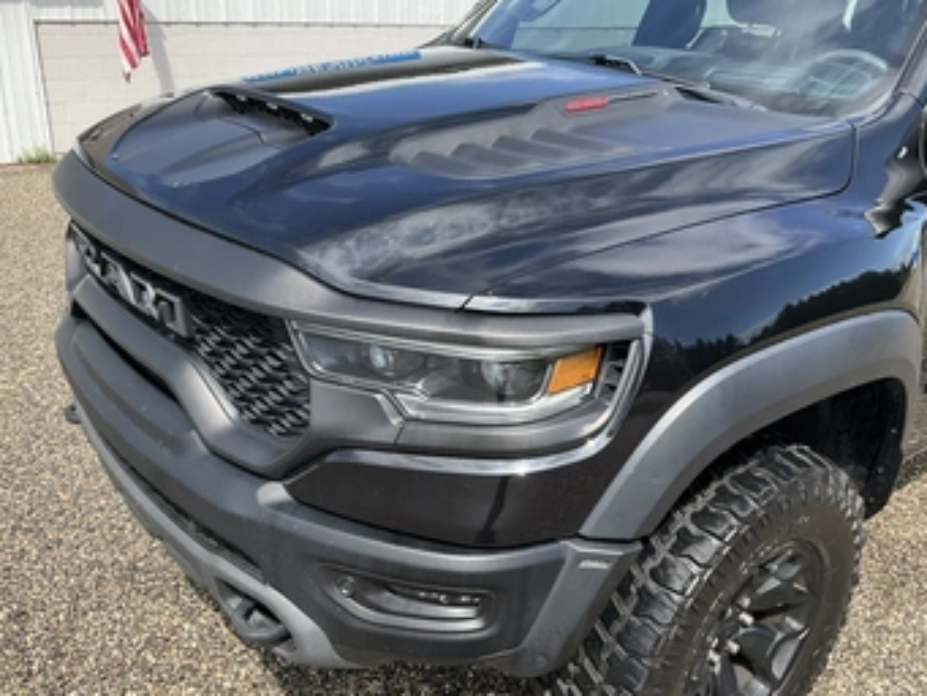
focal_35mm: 34
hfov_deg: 53.9
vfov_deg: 41.8
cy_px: 348
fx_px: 911
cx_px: 457
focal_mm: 3
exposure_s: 1/728
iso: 25
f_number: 1.8
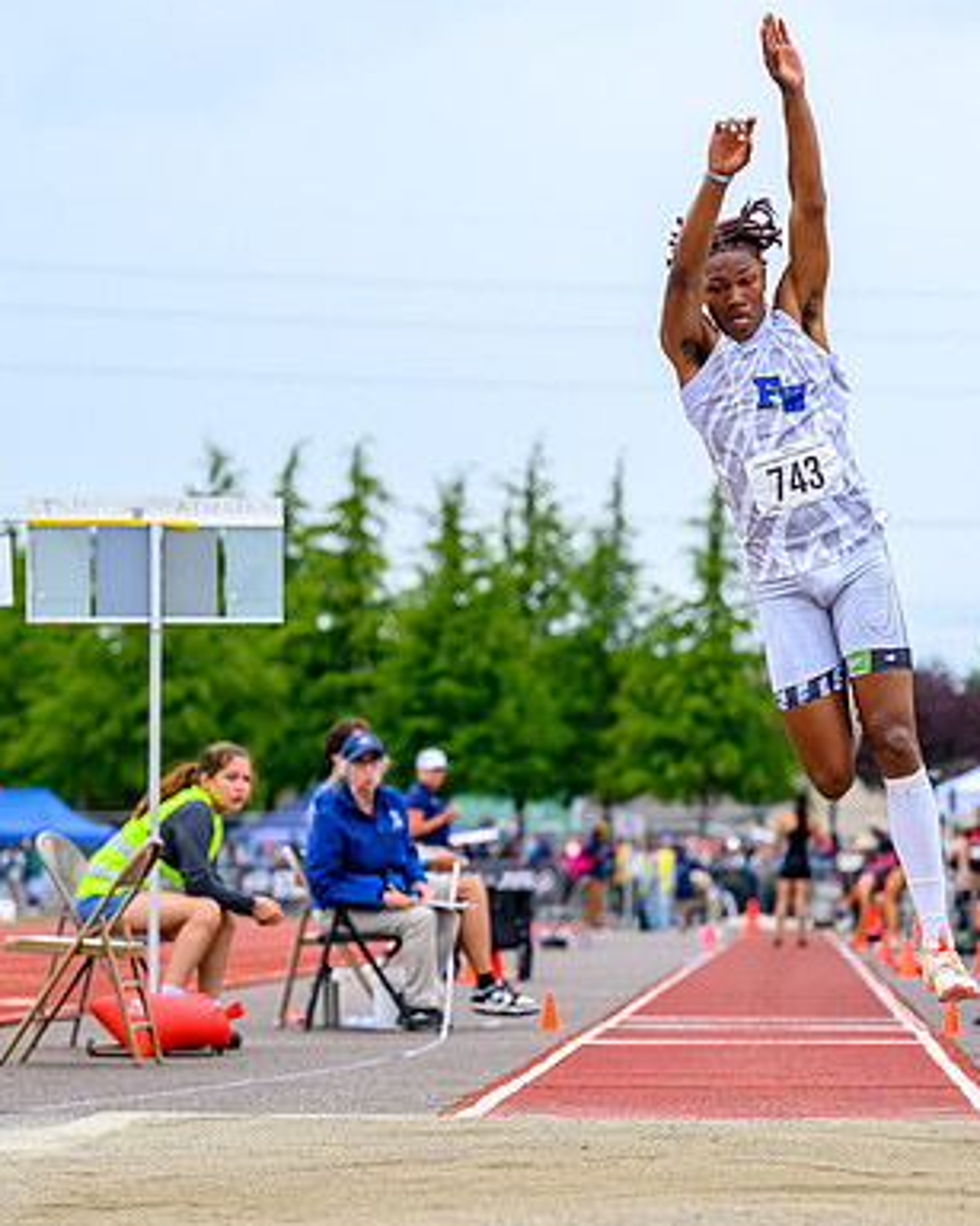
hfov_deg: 8.8
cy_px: 788
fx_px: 6383
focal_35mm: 176
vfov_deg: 11.0
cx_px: 769
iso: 560
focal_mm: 91
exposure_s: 1/2500
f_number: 3.2
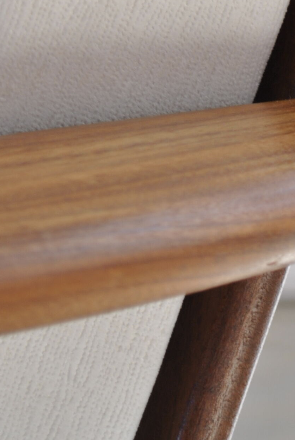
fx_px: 3131
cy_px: -126
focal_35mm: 256
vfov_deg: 8.0
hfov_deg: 5.4
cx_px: 234
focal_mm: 55
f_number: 5.6
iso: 100
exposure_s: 1/20
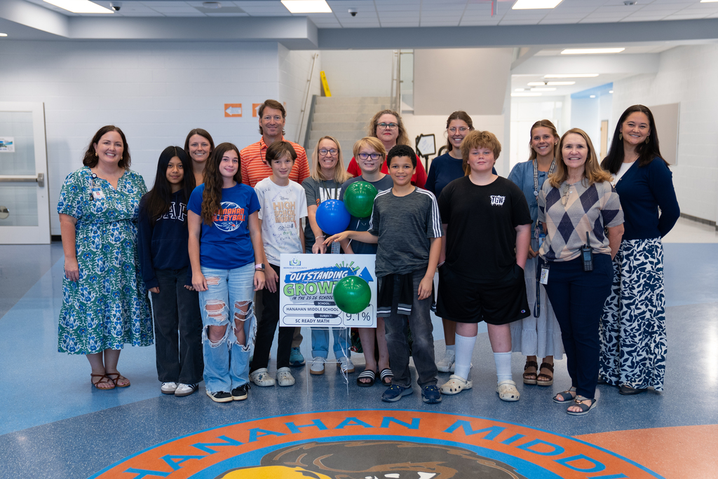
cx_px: 359
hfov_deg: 44.5
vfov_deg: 30.6
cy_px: 240
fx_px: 878
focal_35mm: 44
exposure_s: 1/160
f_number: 2.8
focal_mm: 44
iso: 500
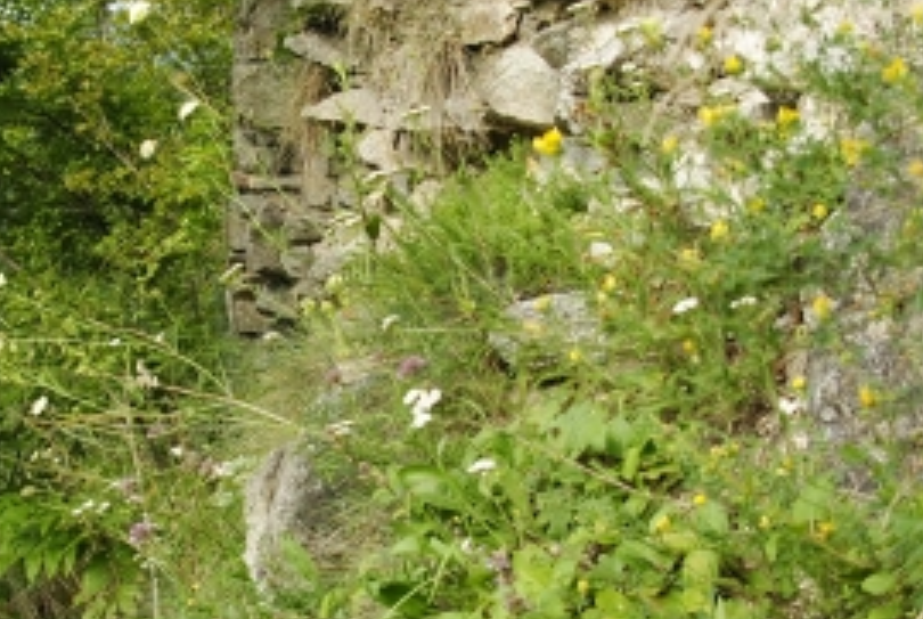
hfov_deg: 25.2
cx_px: 342
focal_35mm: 80
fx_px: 2054
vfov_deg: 17.1
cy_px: 359
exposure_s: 1/125
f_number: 6.3
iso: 200
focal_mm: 18
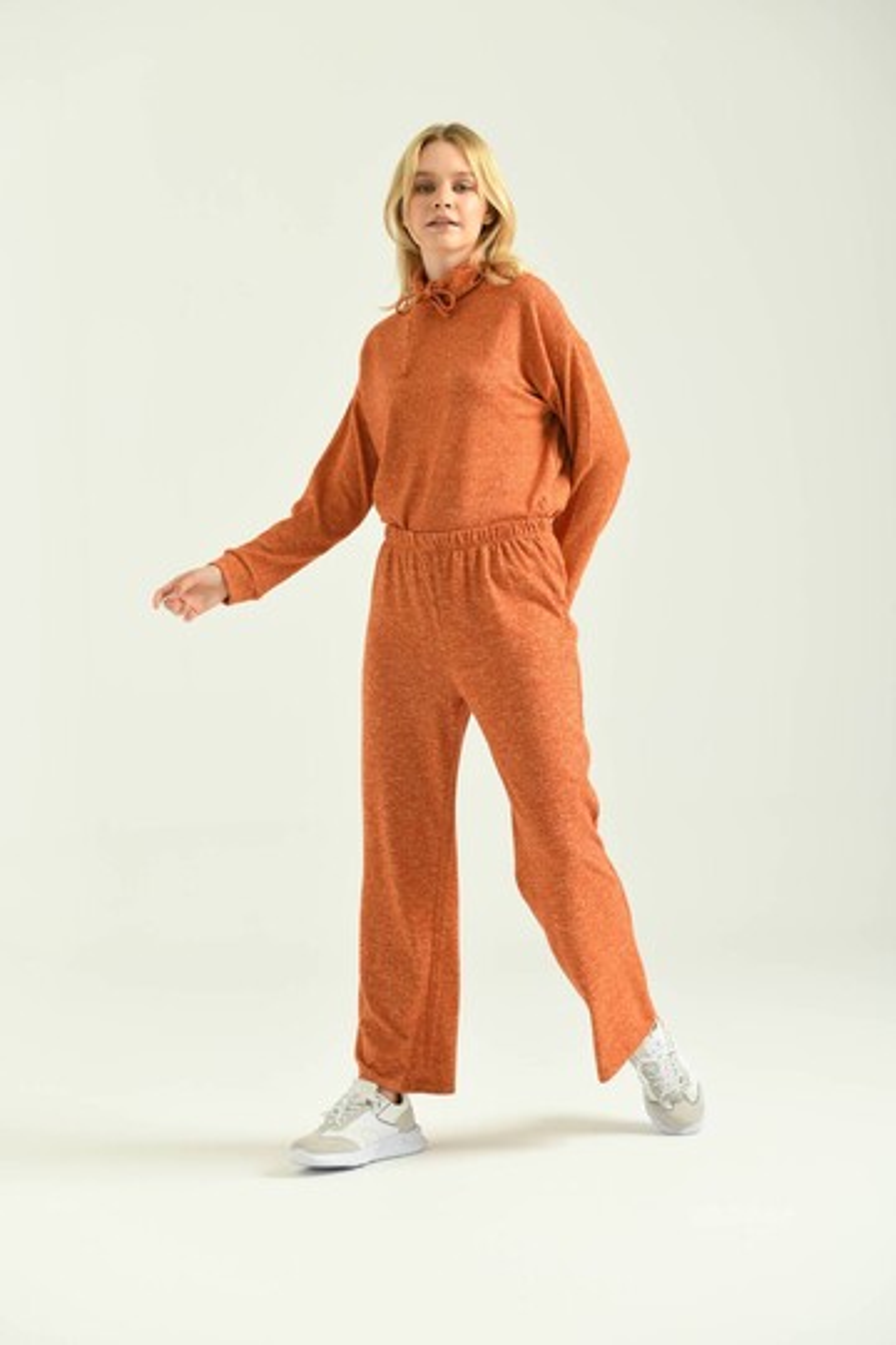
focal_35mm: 85
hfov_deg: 16.1
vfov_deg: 23.9
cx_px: 448
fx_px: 3173
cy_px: 672
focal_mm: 85
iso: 125
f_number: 5.6
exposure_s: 1/160
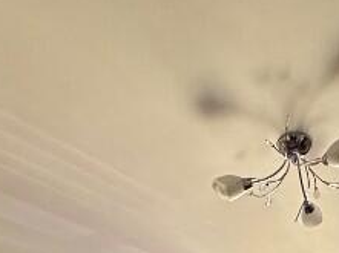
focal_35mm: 65
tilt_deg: -1.1
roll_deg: +0.3
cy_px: 555
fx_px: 636
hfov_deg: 29.5
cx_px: 248
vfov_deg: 15.7
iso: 250
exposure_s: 1/99
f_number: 2.2
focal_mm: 2.22
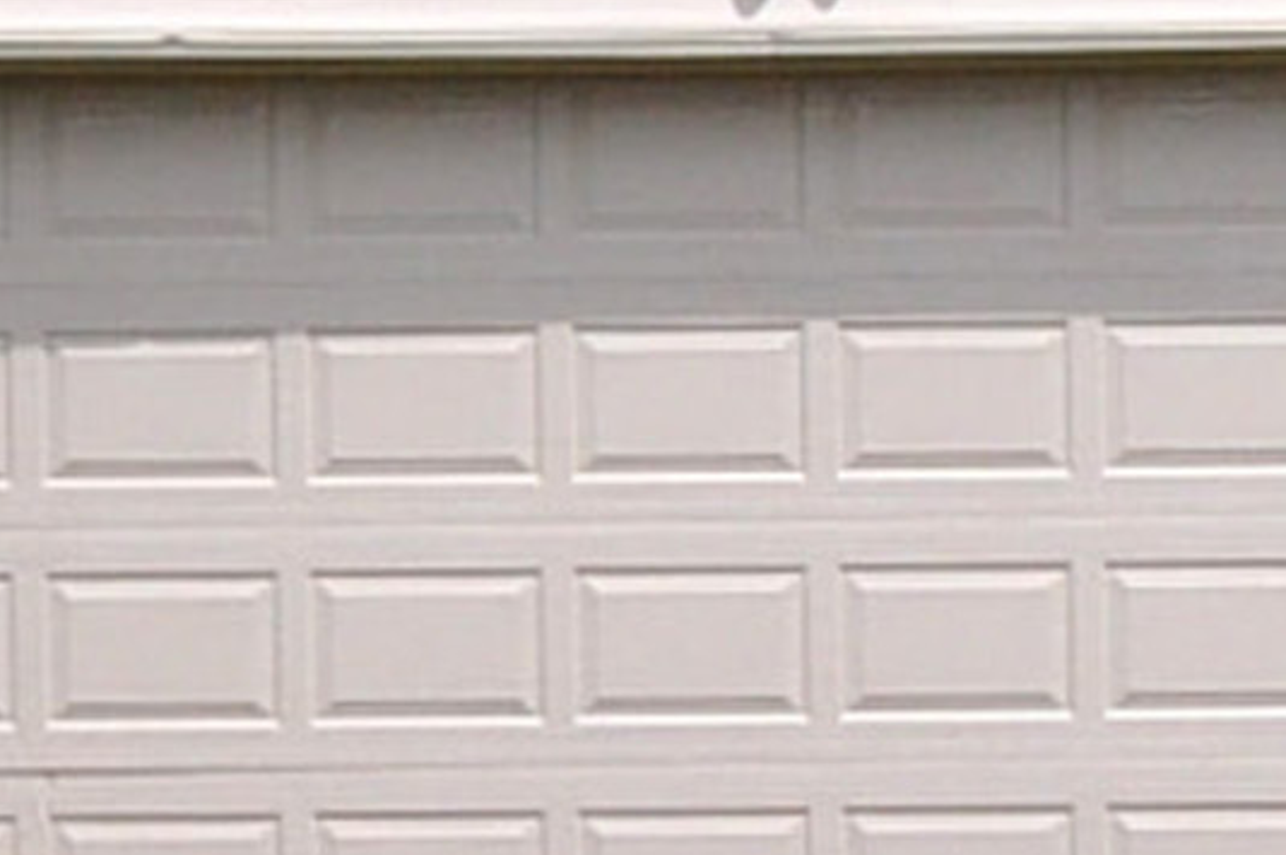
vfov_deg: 8.3
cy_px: -288
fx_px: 5817
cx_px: 2124
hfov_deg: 11.9
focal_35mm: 163
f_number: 8
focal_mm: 20
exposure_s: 1/800
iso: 320
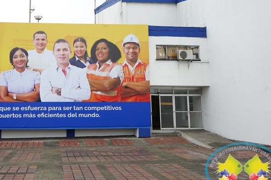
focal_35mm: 42
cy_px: 63
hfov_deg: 45.4
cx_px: 80
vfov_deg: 31.7
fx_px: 316
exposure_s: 1/320
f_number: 3.5
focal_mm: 28
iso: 160
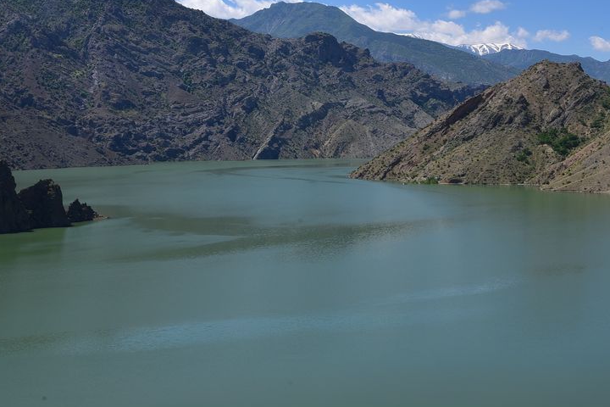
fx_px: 949
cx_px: 341
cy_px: 107
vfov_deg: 24.0
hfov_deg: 35.6
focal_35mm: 56
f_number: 18
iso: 160
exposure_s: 1/125
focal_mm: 31
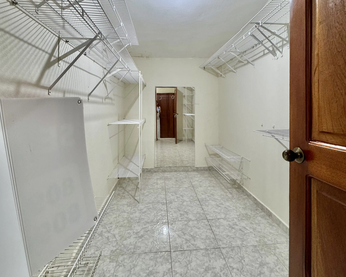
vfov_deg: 69.9
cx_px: 175
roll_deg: +0.0
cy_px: 106
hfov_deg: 83.3
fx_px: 195
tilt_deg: +0.5
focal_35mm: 19
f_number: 2.2
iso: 200
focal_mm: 2.22
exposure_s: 1/60
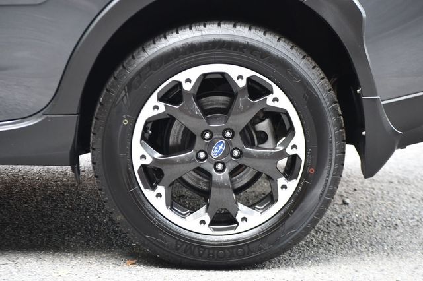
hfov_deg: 11.8
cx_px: 212
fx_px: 2043
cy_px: 140
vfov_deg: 7.9
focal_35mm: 174
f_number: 4.8
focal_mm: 116
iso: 800
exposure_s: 1/200
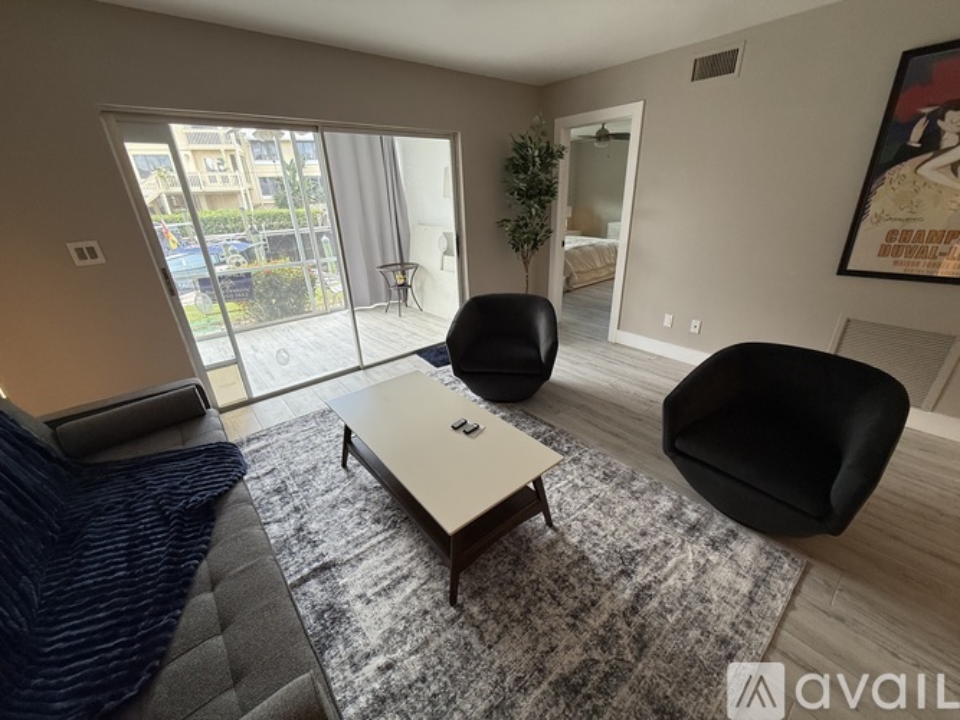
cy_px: 360
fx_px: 388
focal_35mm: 14
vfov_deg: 85.7
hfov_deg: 102.1
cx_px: 480
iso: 160
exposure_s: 1/120
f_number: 2.2
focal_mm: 2.22
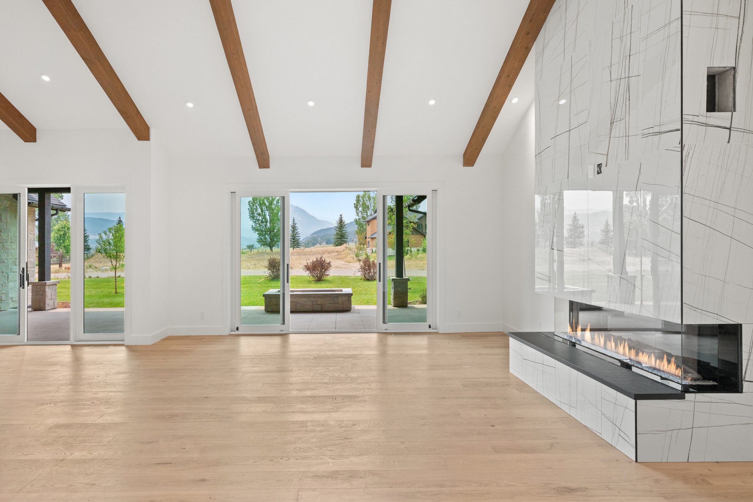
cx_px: 376
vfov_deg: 70.4
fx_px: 356
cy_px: 251
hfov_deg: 93.3
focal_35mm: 17
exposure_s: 1/80
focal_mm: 17
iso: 640
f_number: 7.1
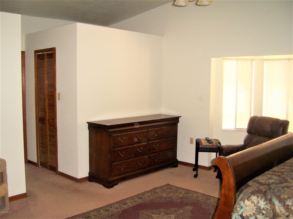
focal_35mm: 36
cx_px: 146
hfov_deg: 51.4
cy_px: 110
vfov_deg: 39.7
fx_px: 305
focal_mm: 6
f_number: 3
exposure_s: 1/60
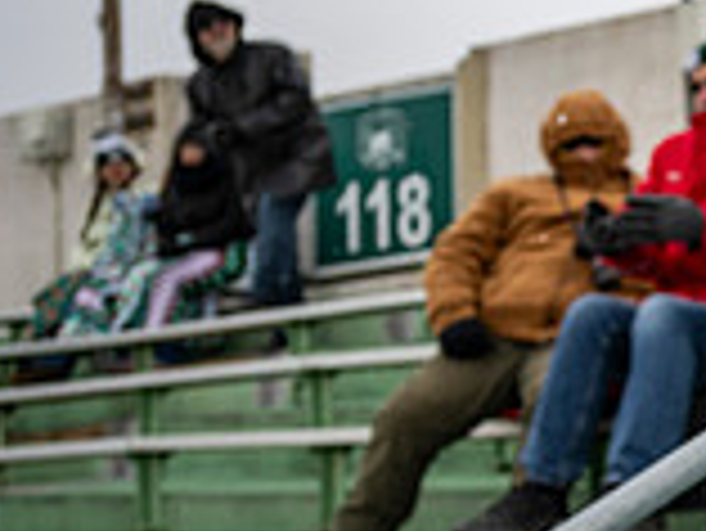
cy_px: 236
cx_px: 1241
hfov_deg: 18.4
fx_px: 1735
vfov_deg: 17.4
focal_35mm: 85
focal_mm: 24
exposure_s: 1/500
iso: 160
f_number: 2.8
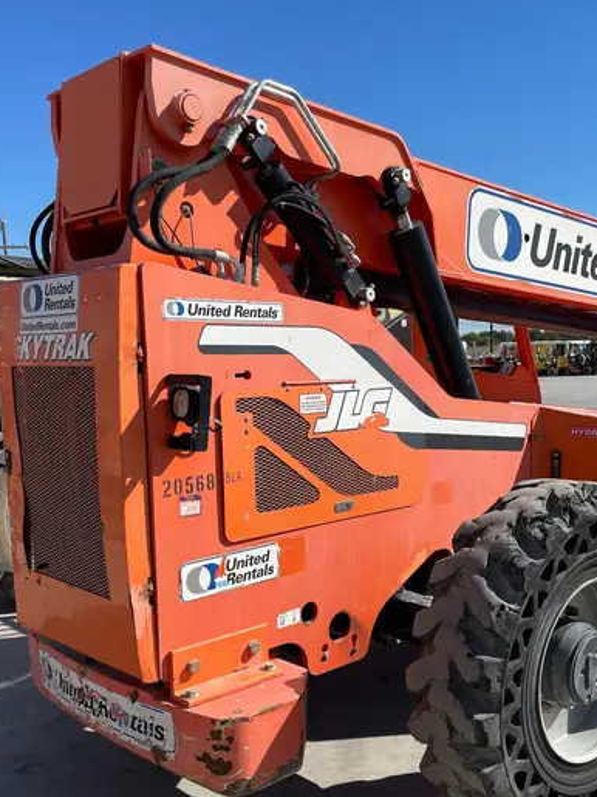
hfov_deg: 38.5
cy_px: 476
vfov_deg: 49.9
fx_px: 851
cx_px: 353
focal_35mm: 37
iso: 32
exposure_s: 1/3509
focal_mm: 4.2
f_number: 1.6
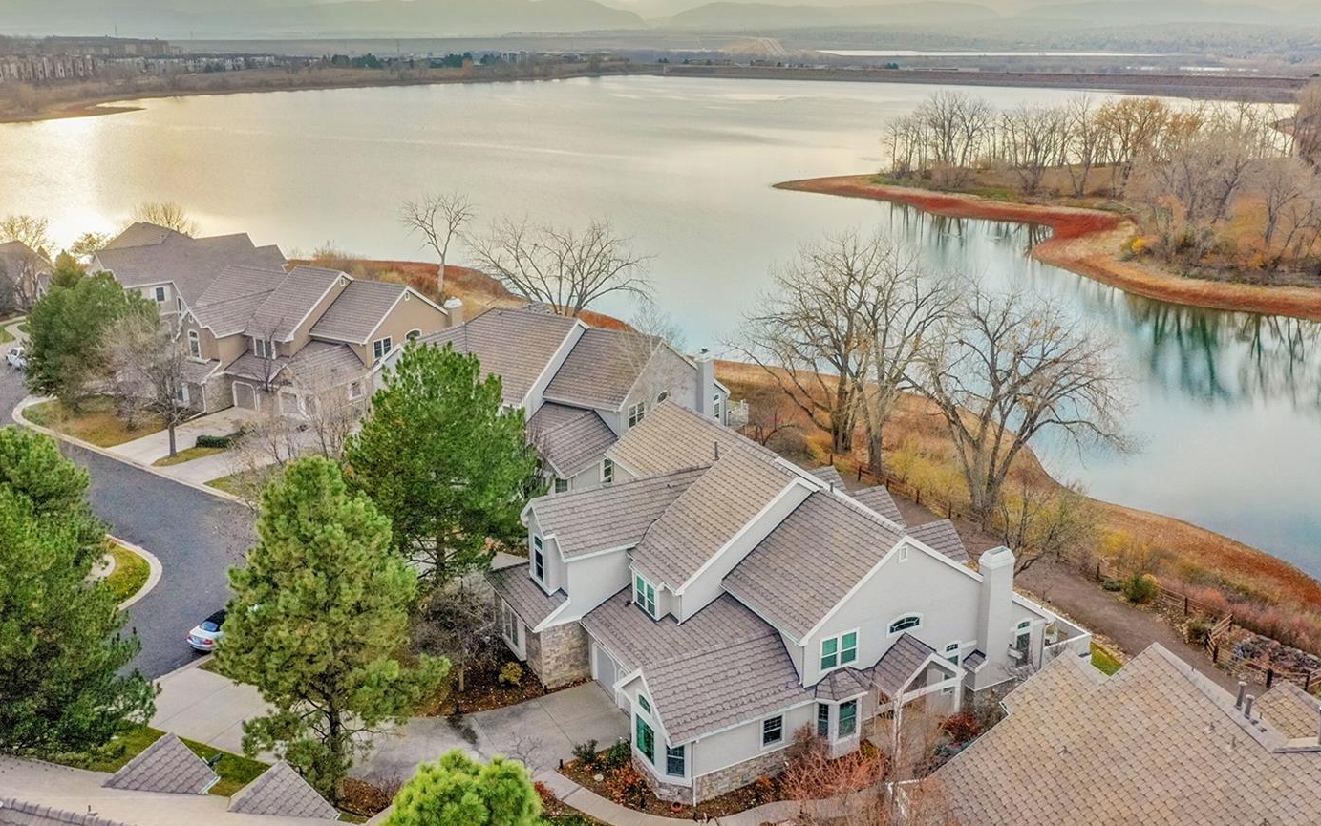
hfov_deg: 58.1
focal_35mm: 33
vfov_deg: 38.3
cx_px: 693
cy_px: 358
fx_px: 1188
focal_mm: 10.26
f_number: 6.3
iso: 800
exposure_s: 1/800
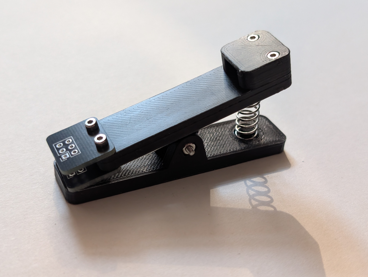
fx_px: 522
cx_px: 184
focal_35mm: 49
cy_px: 138
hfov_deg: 38.9
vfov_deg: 29.7
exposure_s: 1/206
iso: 369
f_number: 1.68
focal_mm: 6.9
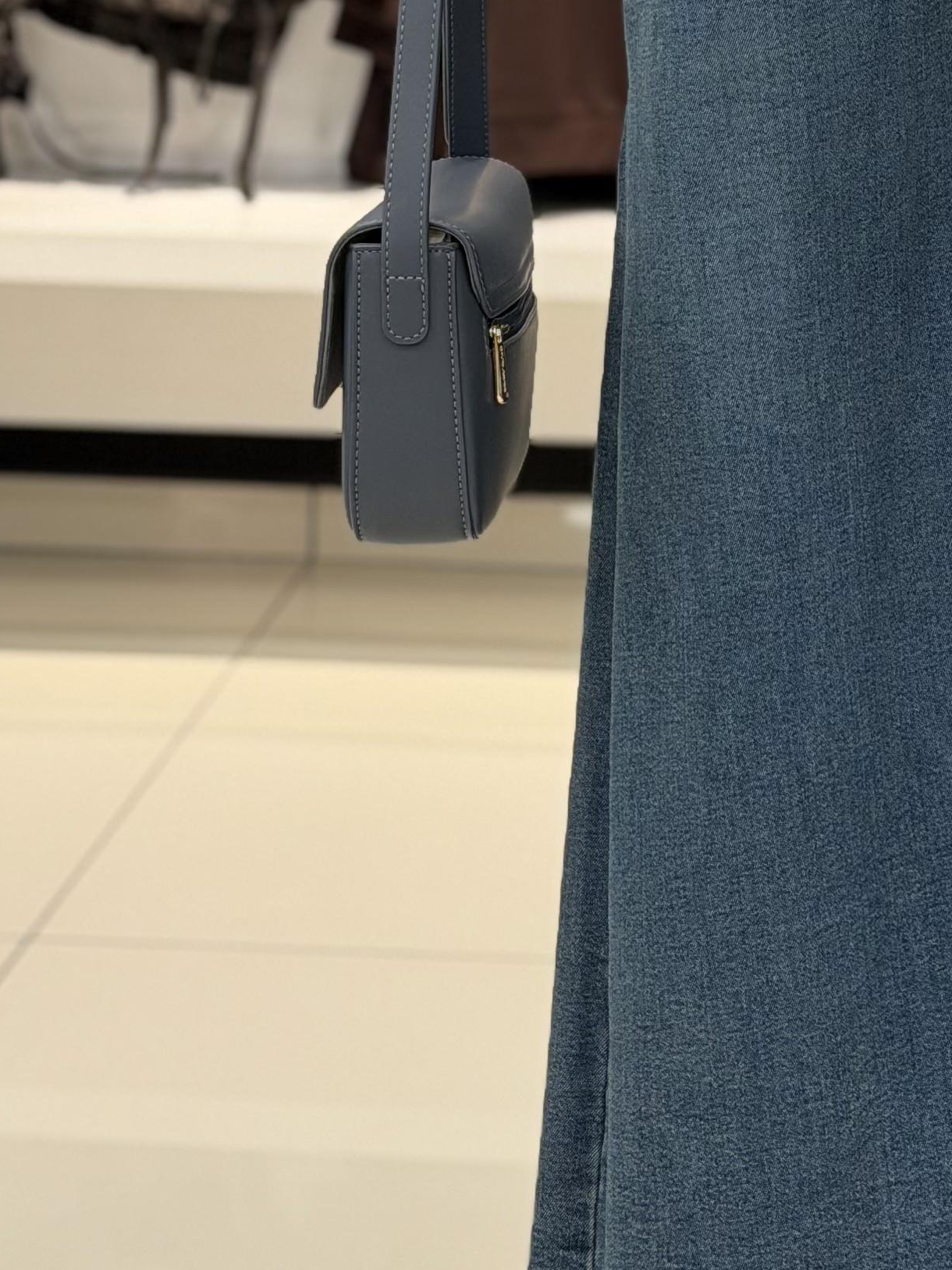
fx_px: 4362
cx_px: 985
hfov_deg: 12.3
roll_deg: -1.7
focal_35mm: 119
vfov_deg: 16.4
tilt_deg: -9.1
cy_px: 198
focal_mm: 6.76
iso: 200
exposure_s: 1/100
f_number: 1.78
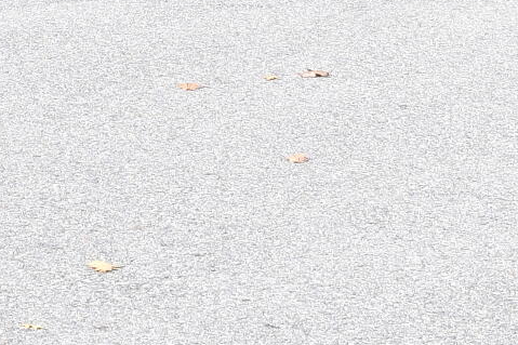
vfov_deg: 4.7
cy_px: -631
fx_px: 4056
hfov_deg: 7.2
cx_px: -239
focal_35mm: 282
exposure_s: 1/320
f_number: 10
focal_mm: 30
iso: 400
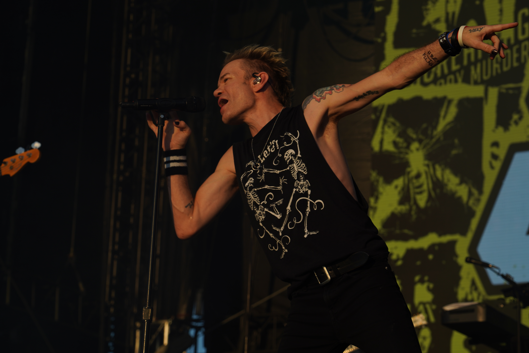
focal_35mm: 105
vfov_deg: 13.0
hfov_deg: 19.5
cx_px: 264
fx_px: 1543
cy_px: 176
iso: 100
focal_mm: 105
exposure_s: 1/500
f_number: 8
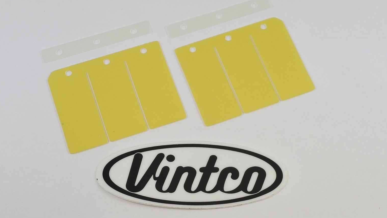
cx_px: 192
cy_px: 102
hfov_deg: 55.3
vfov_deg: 32.8
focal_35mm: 36
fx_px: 369
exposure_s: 1/250
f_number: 4
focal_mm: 12.8
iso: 400
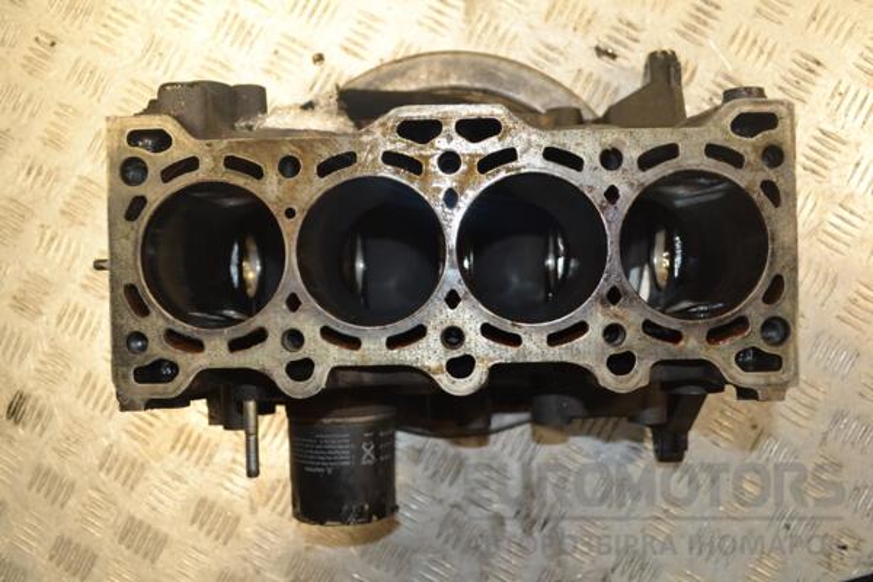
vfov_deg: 40.0
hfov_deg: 57.2
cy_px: 291
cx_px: 436
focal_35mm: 33
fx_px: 800
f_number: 5.6
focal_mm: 22
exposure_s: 1/200
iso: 1100
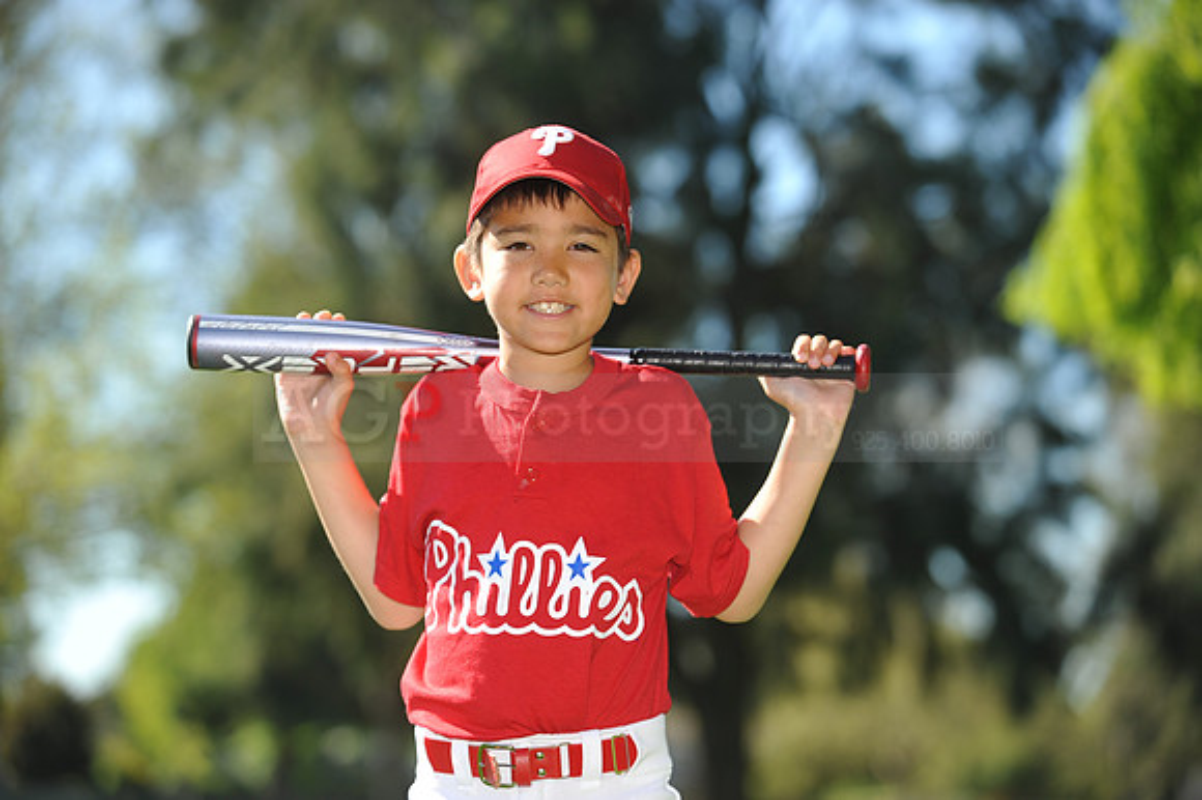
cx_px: 601
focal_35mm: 120
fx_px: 4004
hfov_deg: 17.1
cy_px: 400
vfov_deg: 11.4
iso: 200
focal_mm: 120
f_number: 4
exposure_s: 1/800
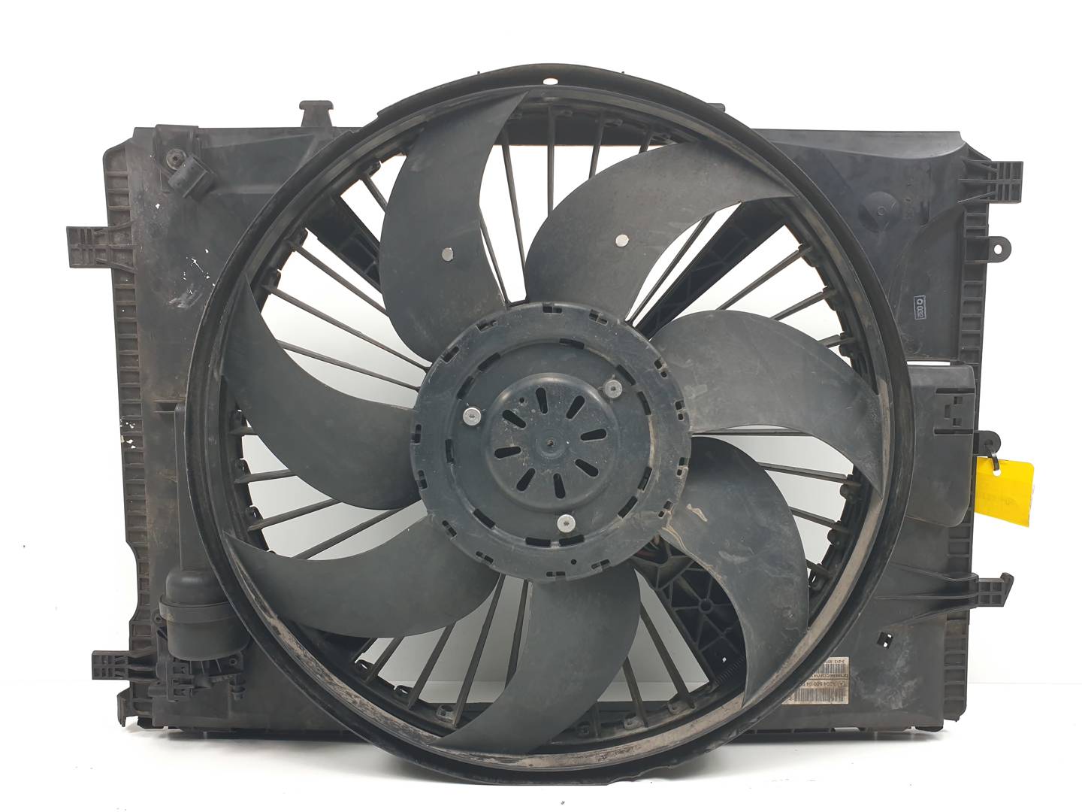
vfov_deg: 53.1
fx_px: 813
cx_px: 541
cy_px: 406
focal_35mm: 26
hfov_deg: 67.3
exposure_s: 1/114
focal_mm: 4.3
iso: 50
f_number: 2.4
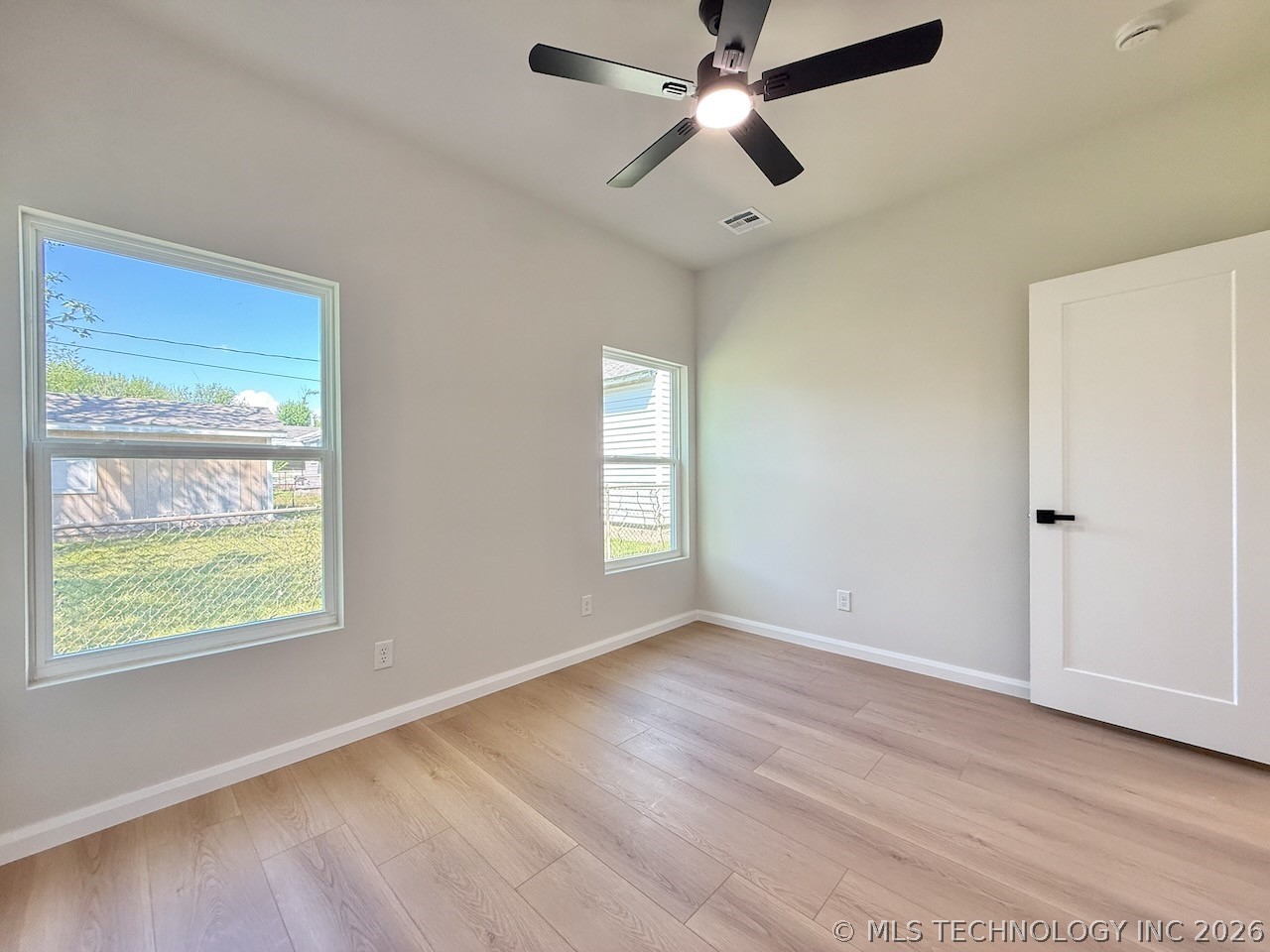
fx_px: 514
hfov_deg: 102.1
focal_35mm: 14
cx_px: 635
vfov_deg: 85.7
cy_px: 476
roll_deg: +0.5
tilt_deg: +0.1
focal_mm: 2.22
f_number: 2.2
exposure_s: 1/120
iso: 250
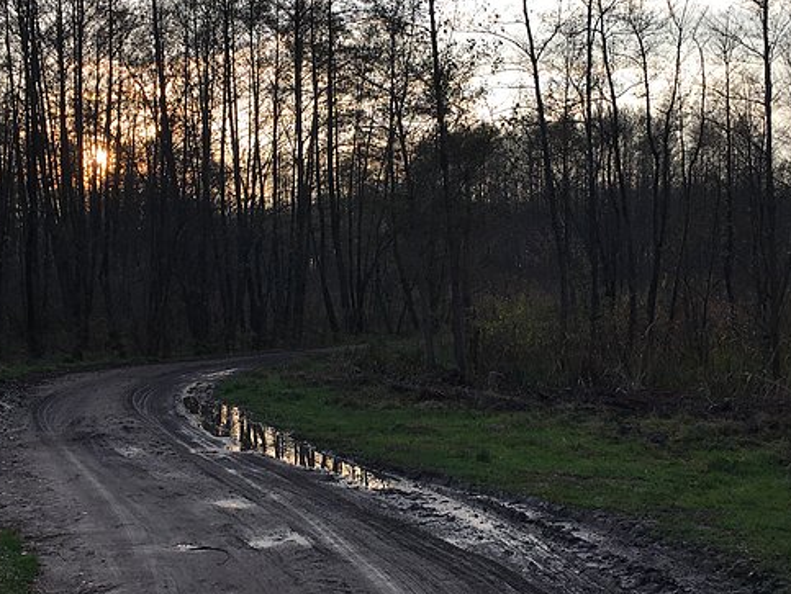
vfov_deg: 27.0
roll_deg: +0.5
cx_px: 372
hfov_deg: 35.5
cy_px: 348
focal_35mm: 54
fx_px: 1235
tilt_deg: -2.9
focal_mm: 4.15
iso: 25
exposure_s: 1/475
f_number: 2.2
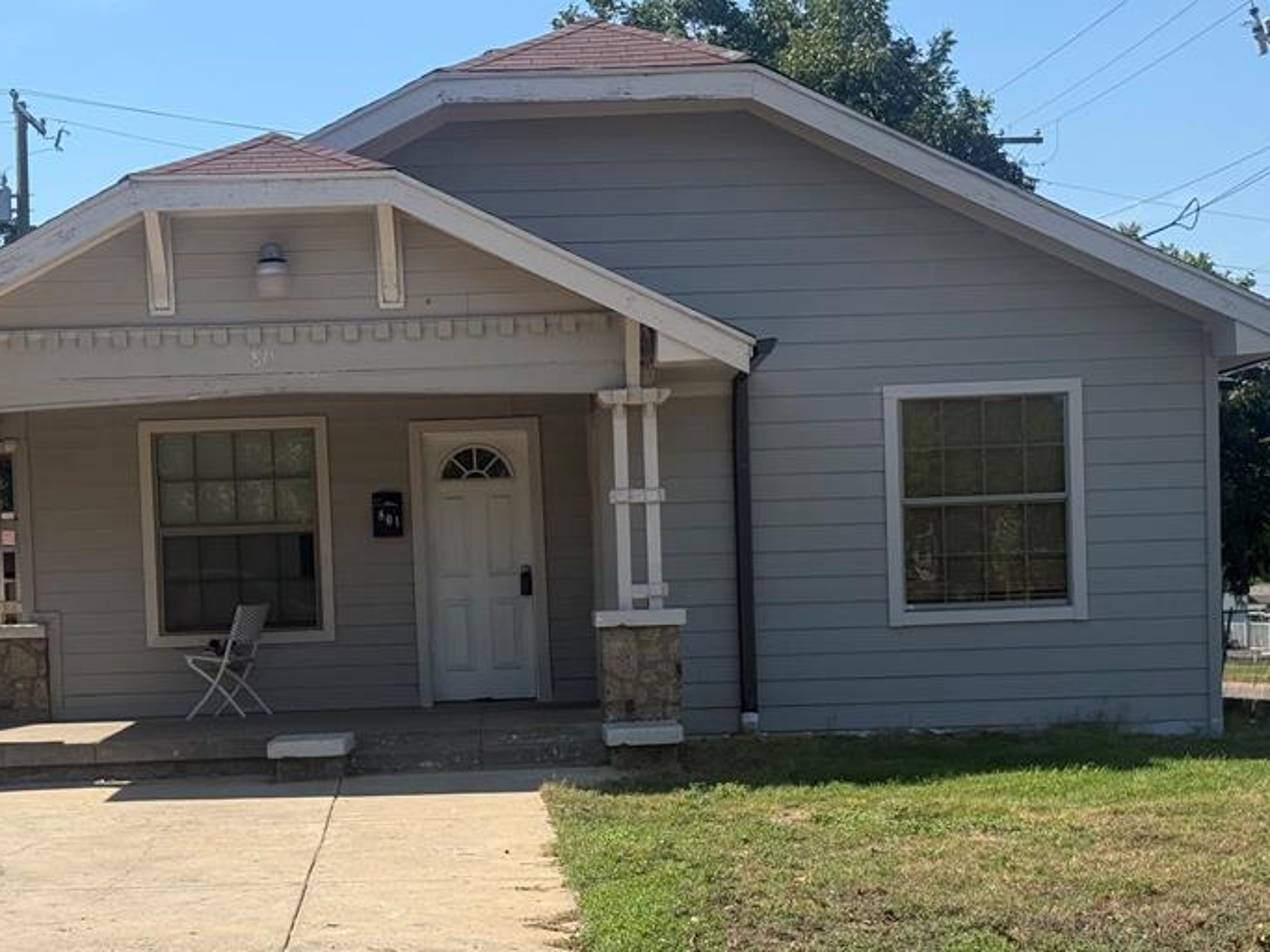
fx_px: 2641
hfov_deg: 27.0
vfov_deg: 20.3
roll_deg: +1.3
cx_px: 588
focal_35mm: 72
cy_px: 654
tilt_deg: -0.9
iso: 80
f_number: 1.78
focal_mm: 6.76
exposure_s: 1/5208
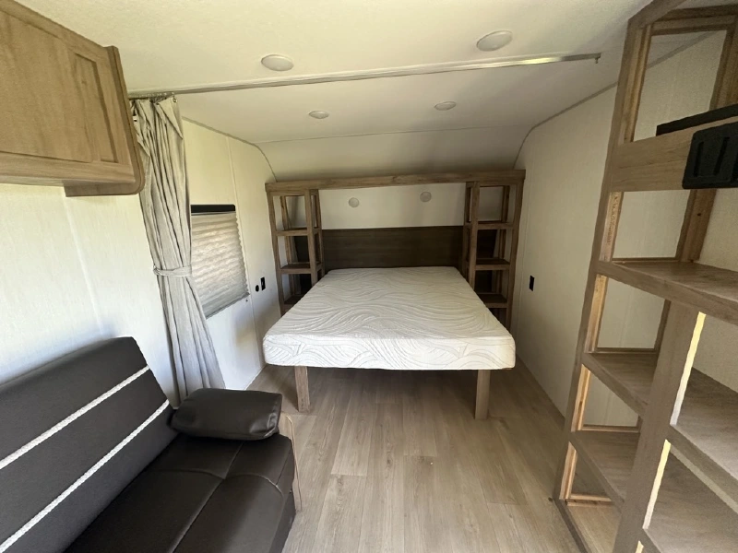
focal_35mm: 14
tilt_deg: -13.3
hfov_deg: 102.1
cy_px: 276
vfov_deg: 85.7
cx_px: 369
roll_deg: -0.8
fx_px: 298
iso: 250
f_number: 2.2
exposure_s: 1/99
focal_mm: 2.22
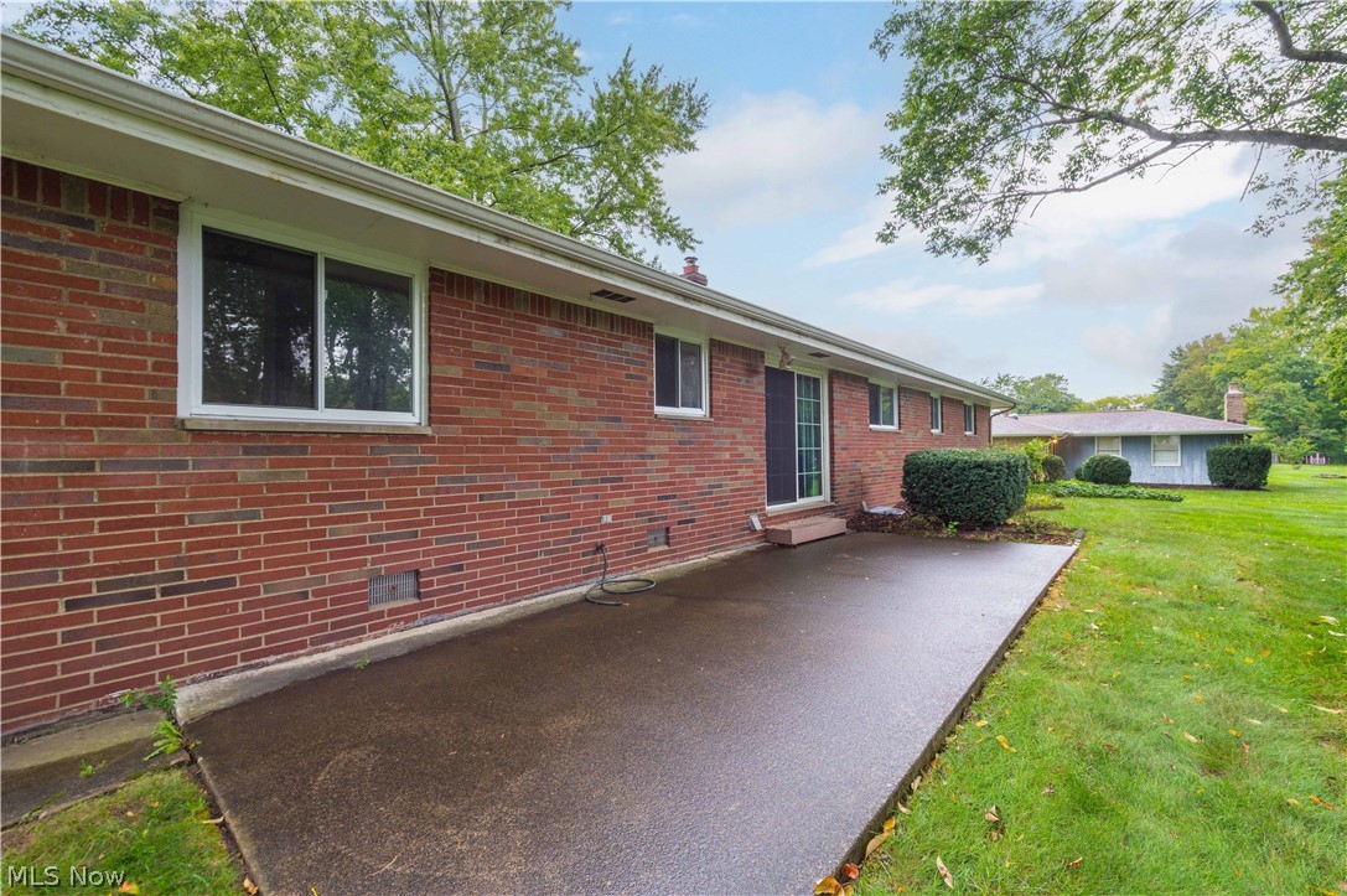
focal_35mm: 14
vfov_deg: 81.1
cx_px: 674
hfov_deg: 104.3
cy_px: 448
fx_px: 523
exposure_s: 1/13
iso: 100
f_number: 8
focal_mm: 14
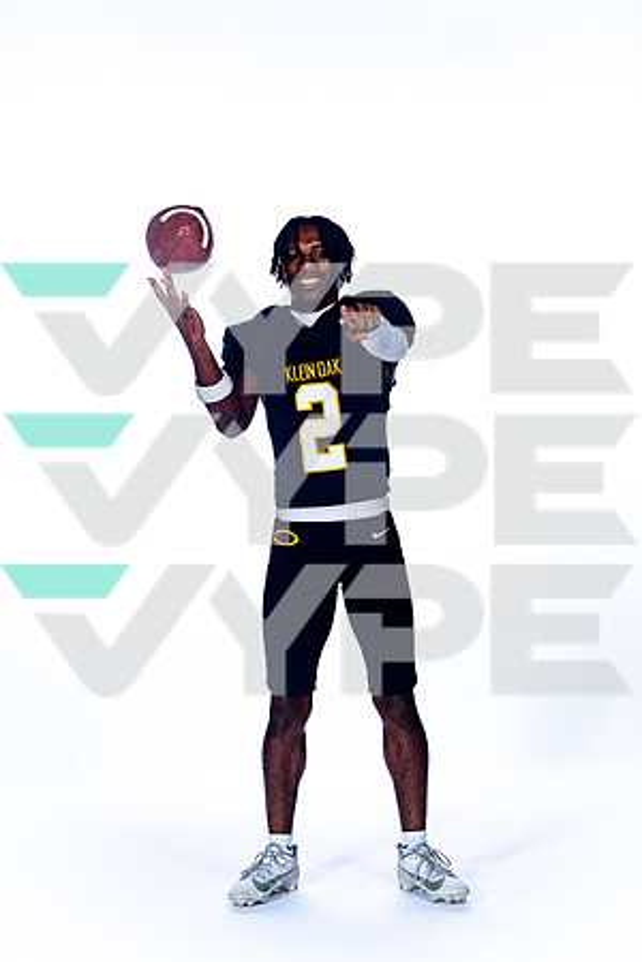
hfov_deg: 15.7
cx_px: 321
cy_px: 481
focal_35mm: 87
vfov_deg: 23.4
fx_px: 2327
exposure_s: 1/250
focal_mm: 87
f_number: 8
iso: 250
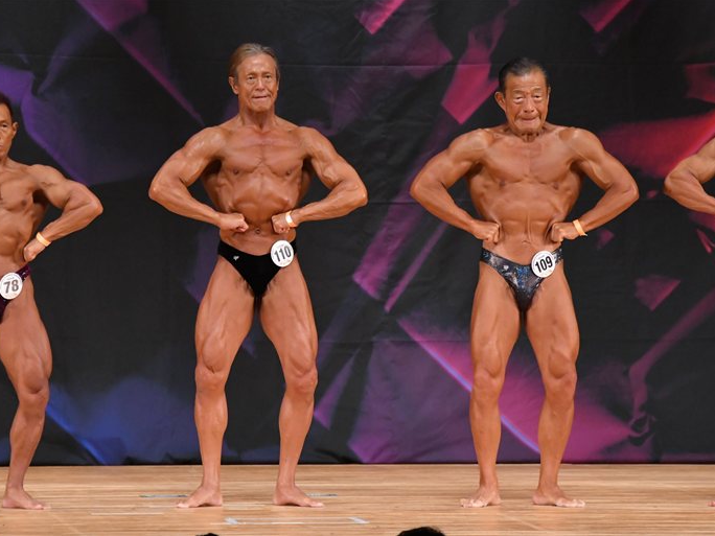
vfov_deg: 5.1
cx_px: 375
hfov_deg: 6.7
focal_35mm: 294
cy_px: 267
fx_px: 6073
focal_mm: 180
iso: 5000
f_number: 5.6
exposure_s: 1/400
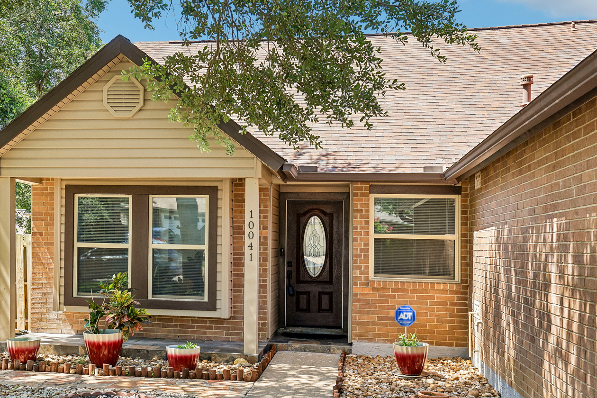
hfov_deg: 43.3
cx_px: 223
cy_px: 246
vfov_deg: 29.8
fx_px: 746
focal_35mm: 45
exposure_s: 1/100
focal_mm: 35
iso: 200
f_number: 8
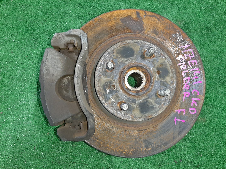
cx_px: 113
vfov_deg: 53.1
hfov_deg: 67.3
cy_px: 84
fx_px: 170
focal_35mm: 26
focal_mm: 3.93
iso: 192
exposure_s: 1/33
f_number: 1.7
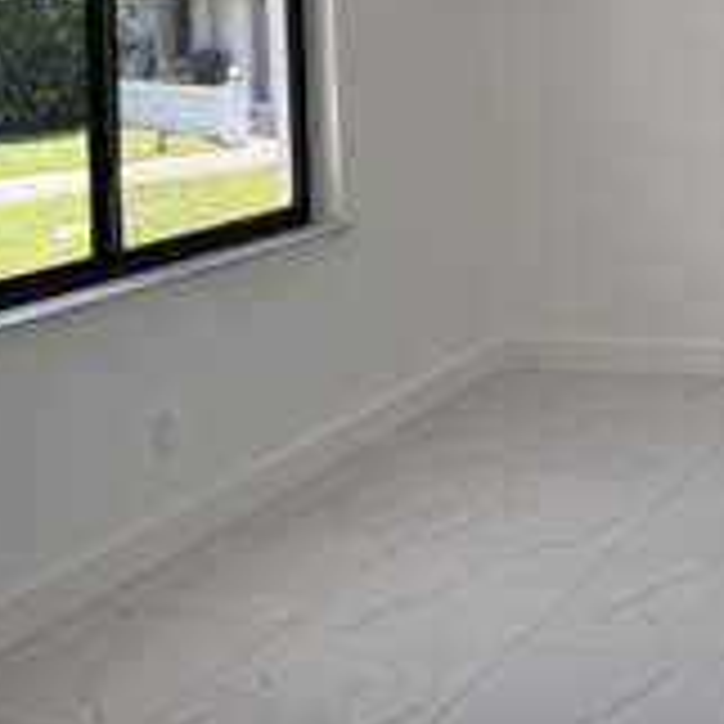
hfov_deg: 26.2
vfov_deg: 25.6
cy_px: -43
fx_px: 1491
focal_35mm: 63
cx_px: 684
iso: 100
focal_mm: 6.76
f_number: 1.78
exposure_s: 1/627
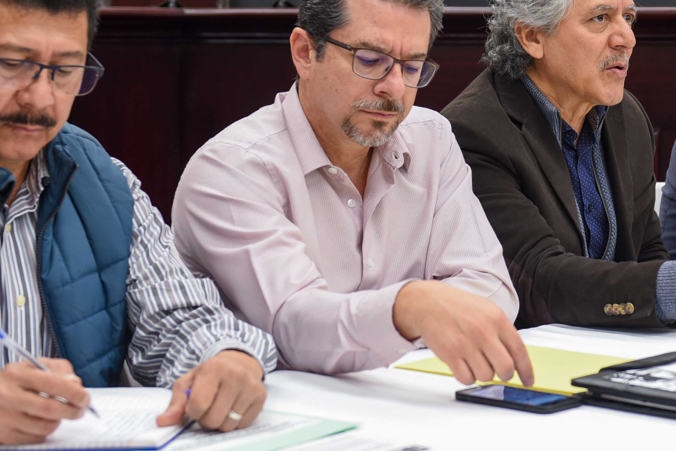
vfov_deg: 13.7
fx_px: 1859
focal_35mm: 99
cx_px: 512
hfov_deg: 20.4
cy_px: 59
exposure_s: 1/160
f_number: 3.5
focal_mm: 45
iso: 640
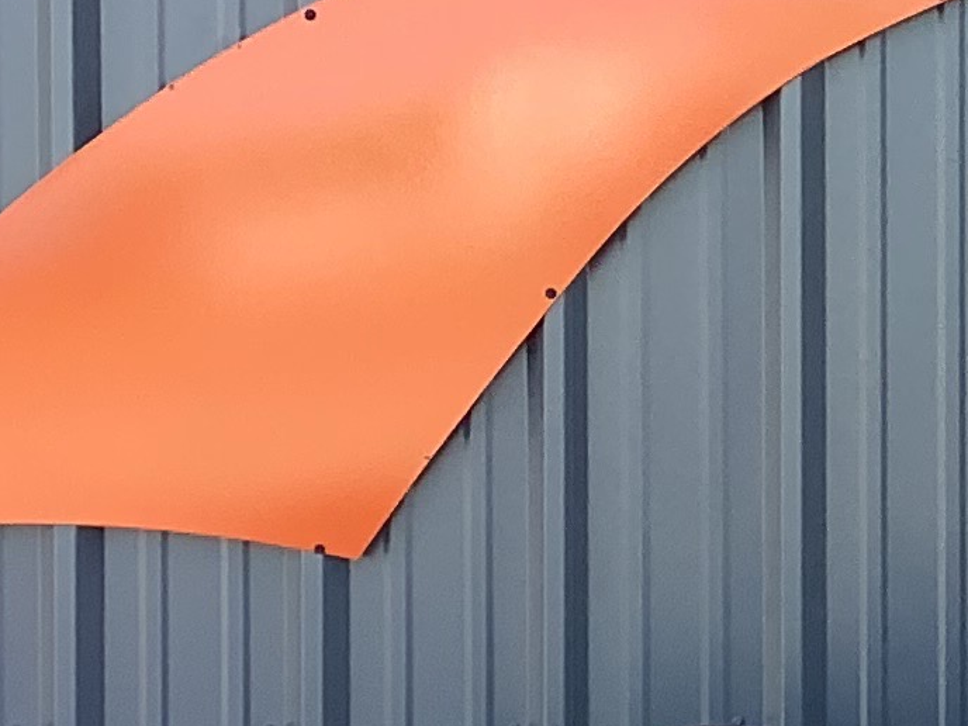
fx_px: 4111
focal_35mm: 147
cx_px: 1373
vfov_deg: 10.1
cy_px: 294
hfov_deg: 12.8
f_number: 2.4
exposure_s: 1/120
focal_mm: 3.3
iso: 25
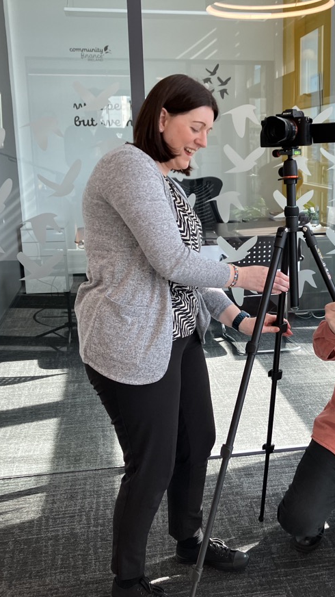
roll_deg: +0.8
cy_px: 303
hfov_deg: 27.9
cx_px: 255
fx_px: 664
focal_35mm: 42
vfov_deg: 48.4
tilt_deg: -13.1
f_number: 1.8
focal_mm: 3.99
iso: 32
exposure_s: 1/100
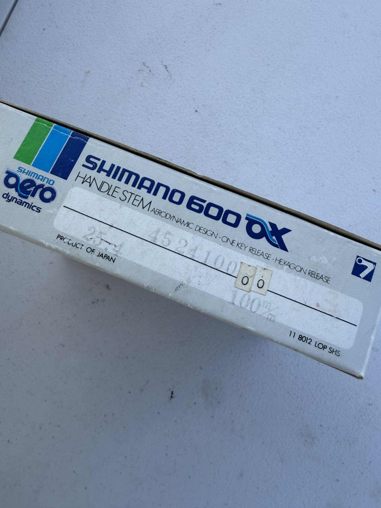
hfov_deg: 56.8
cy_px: 254
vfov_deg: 71.6
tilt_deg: -81.7
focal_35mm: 24
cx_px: 190
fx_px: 352
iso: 50
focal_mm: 2.22
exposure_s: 1/507
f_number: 2.2
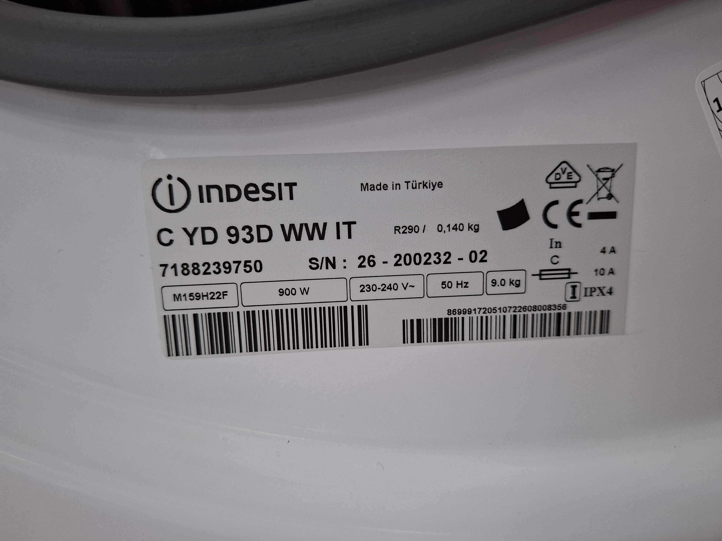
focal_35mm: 23
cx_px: 361
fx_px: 480
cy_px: 270
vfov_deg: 58.9
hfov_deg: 73.9
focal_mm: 5.54
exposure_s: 1/50
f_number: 1.8
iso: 200
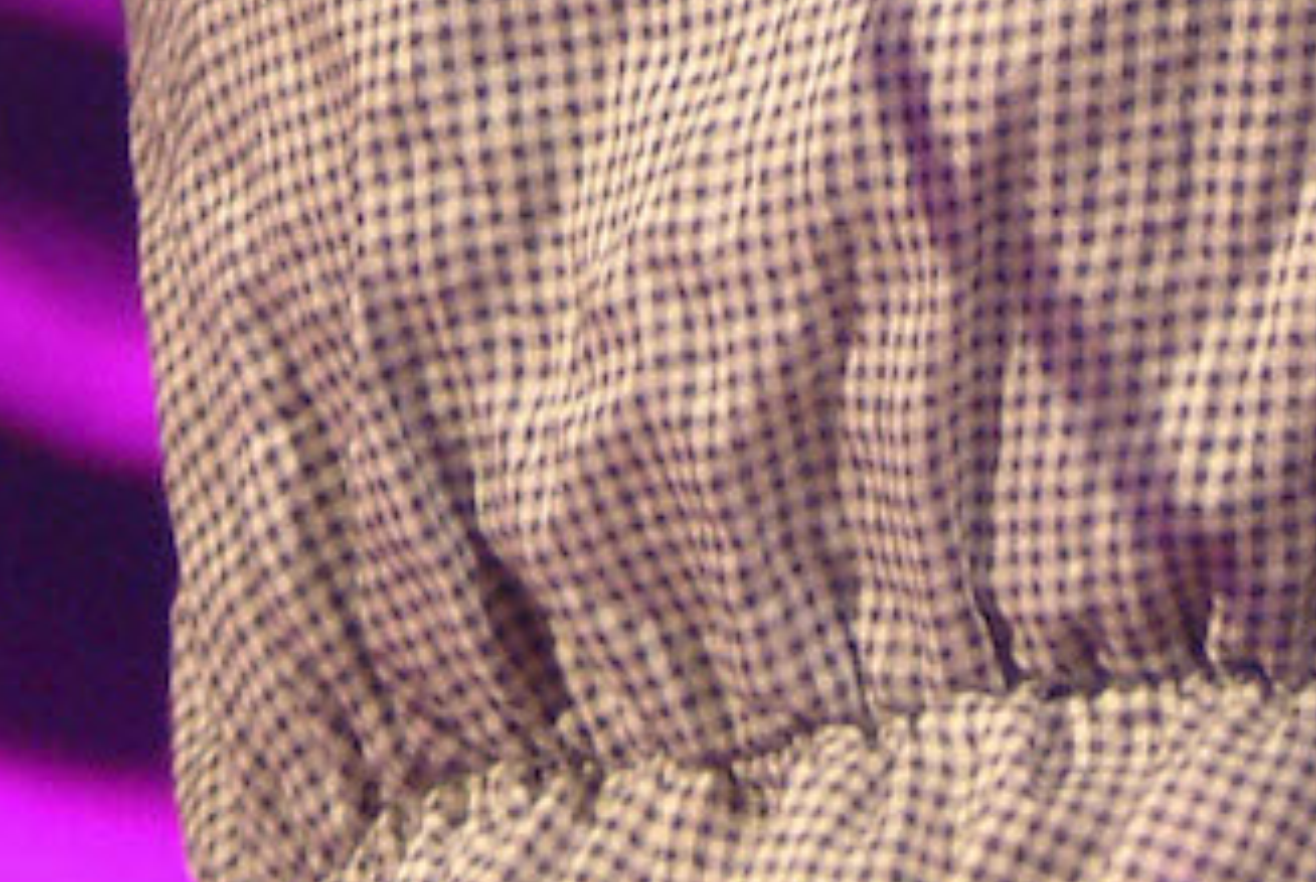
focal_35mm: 551
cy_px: -1623
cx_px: 1372
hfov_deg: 3.7
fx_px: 20169
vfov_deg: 2.5
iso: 800
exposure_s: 1/180
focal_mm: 50
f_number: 2.8
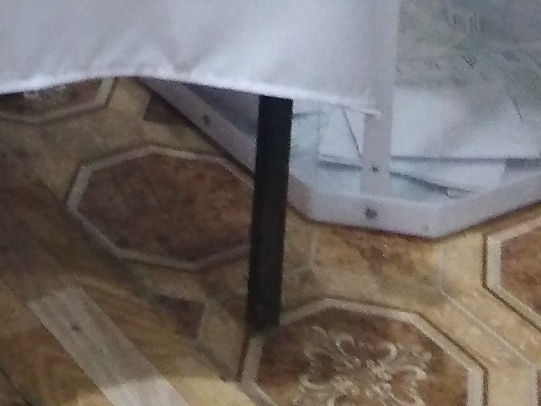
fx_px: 1938
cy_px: -549
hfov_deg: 15.8
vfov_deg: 10.4
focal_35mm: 124
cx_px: 144
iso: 657
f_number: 2.2
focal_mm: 3.46
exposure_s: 1/20
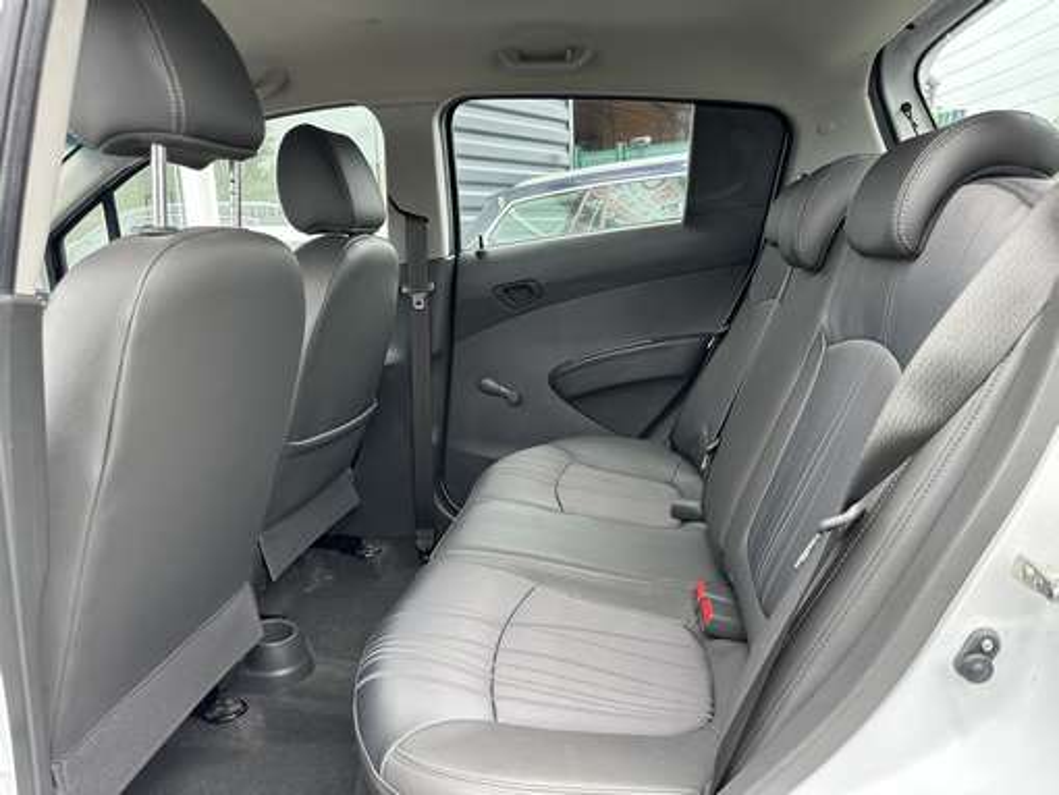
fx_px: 735
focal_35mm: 24
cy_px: 398
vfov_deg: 56.9
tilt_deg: -13.1
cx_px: 530
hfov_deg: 71.6
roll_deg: +1.7
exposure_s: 1/171
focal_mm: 6.86
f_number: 1.78
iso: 100
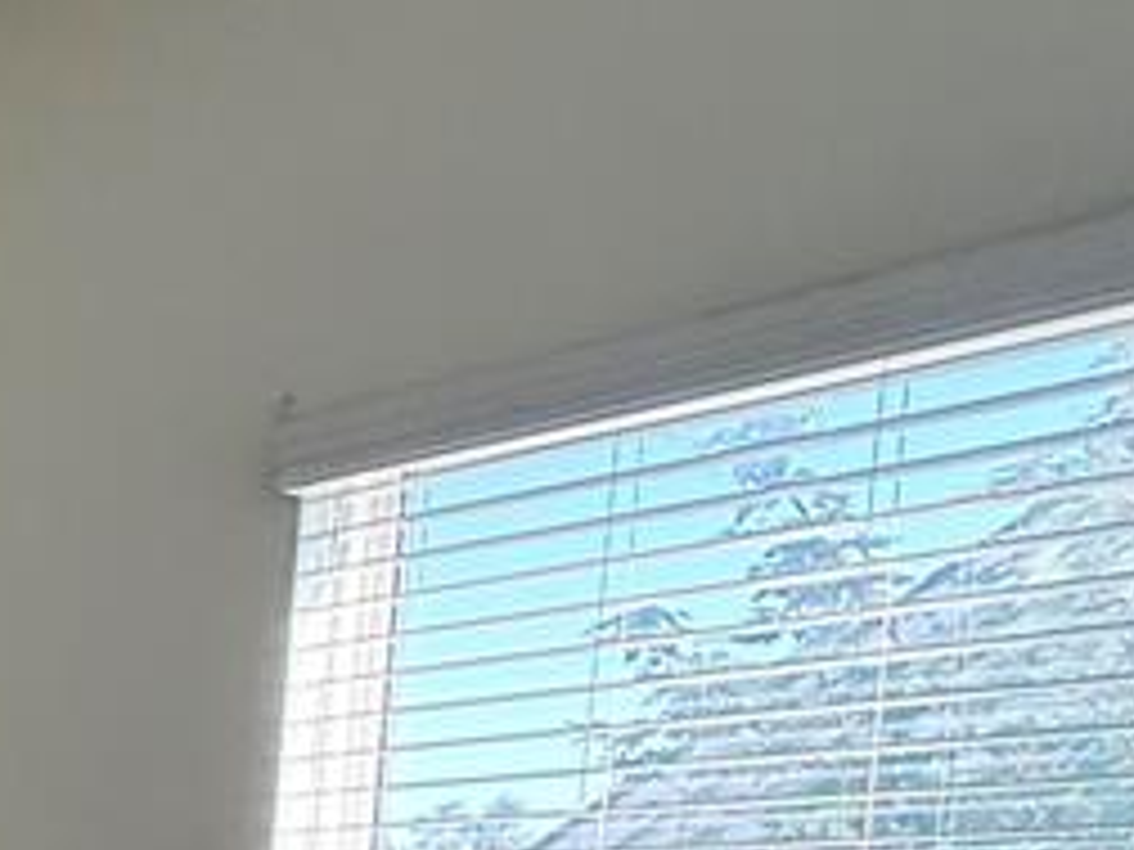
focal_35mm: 57
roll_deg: -0.3
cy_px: 1183
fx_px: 1867
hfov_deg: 22.2
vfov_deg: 22.3
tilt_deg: -6.4
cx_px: -855
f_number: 2.2
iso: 80
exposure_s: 1/99
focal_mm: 2.22
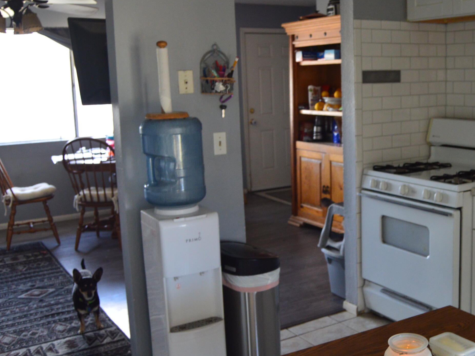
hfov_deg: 44.0
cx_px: 327
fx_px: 576
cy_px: 167
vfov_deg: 34.3
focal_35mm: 42
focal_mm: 18
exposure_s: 1/60
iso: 800
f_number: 4
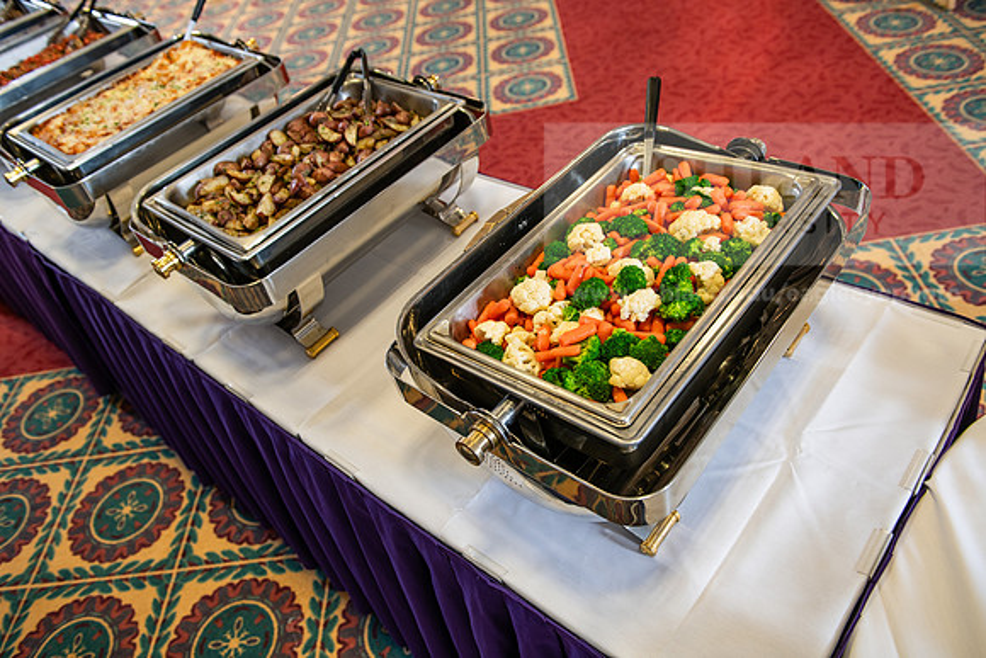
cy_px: 329
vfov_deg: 46.4
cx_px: 493
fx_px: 767
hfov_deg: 65.5
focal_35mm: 28
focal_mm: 28
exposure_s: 1/80
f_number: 3.5
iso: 400
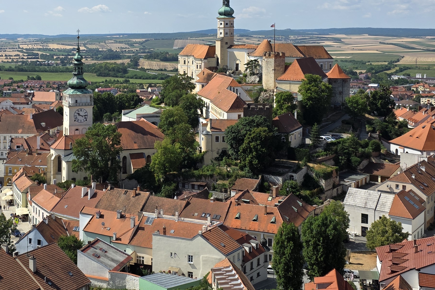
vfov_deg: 25.2
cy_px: 72
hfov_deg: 37.0
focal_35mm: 53
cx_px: 137
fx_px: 640
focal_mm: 6.3
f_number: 1.7
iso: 80
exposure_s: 1/7333
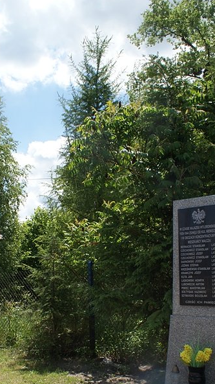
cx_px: 85
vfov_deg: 47.4
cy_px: 193
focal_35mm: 43
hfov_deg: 27.6
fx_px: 436
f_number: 10
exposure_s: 1/125
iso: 100
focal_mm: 18
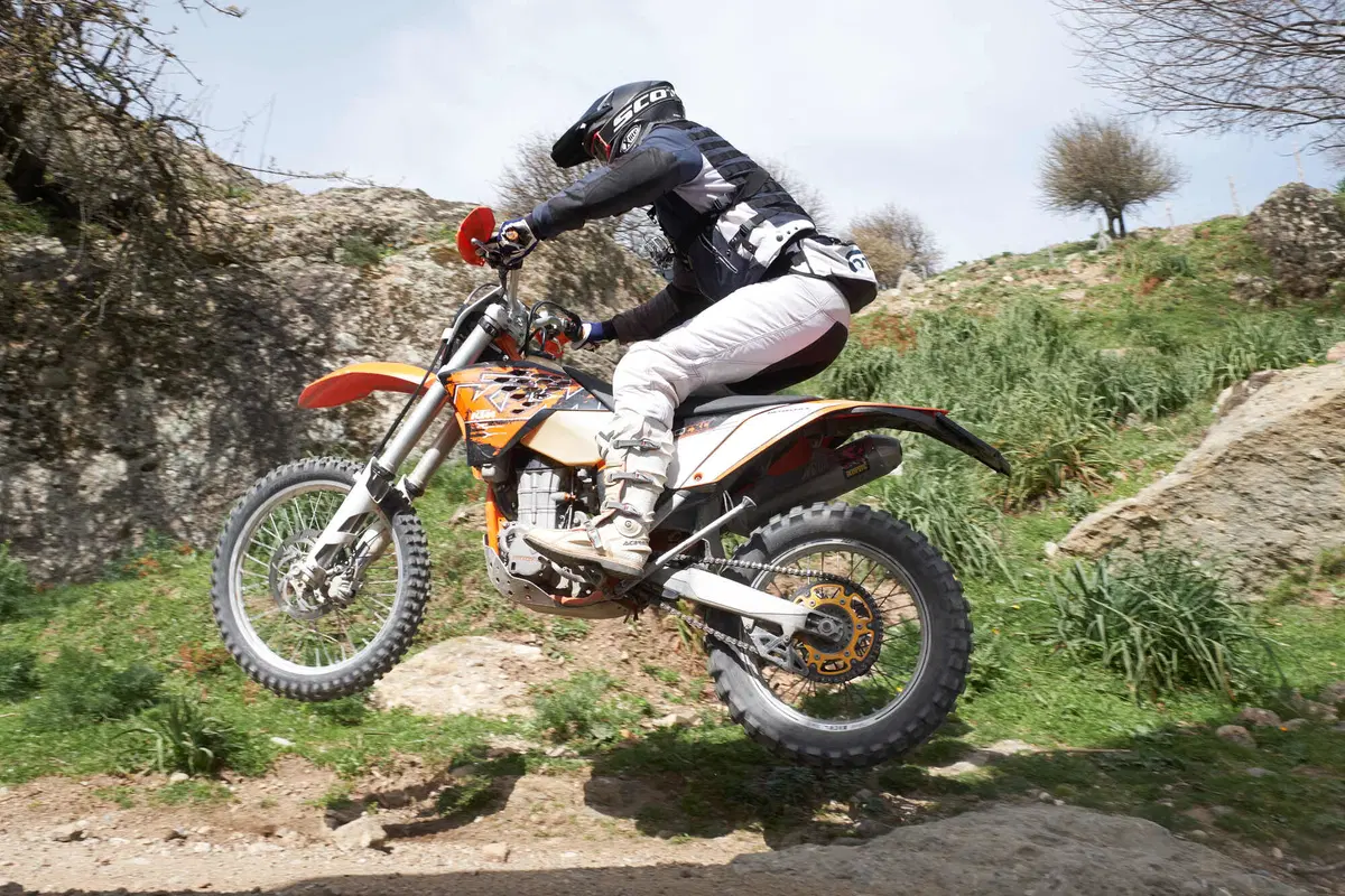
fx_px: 1121
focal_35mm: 30
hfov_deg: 61.9
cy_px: 448
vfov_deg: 43.6
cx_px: 672
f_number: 6.4
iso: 640
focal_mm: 20
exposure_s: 1/1250
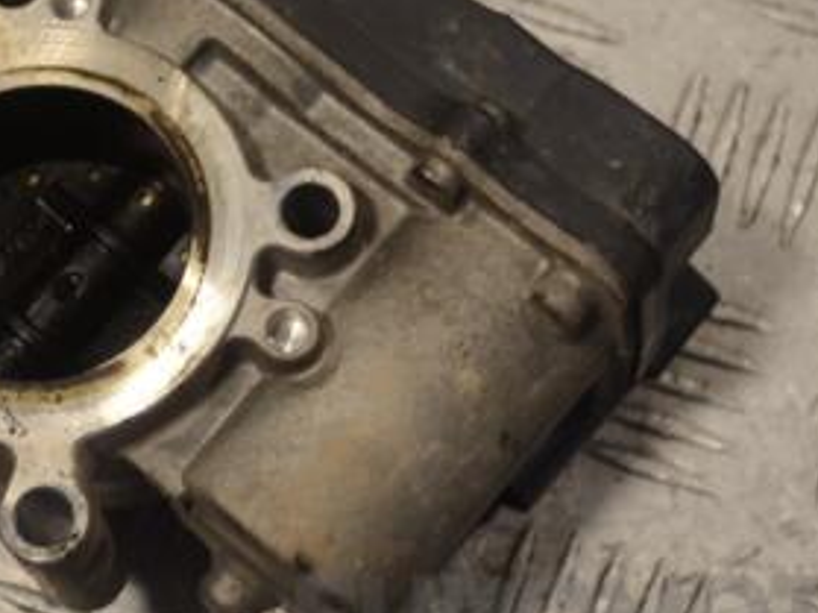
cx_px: 240
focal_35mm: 118
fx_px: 2787
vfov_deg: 12.5
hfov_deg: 16.6
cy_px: 229
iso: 100
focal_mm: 38
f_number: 5
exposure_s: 1/60
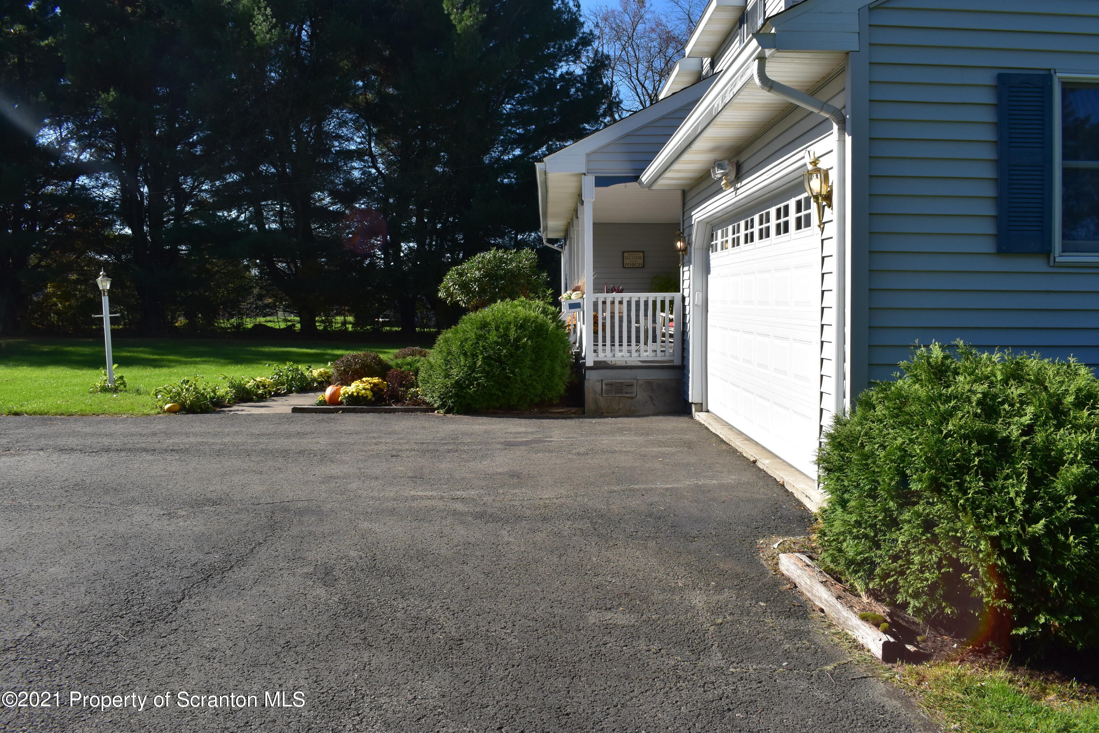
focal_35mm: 30
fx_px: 916
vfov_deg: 43.6
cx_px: 550
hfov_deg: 61.9
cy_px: 366
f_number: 11
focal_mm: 20
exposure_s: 1/500
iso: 400
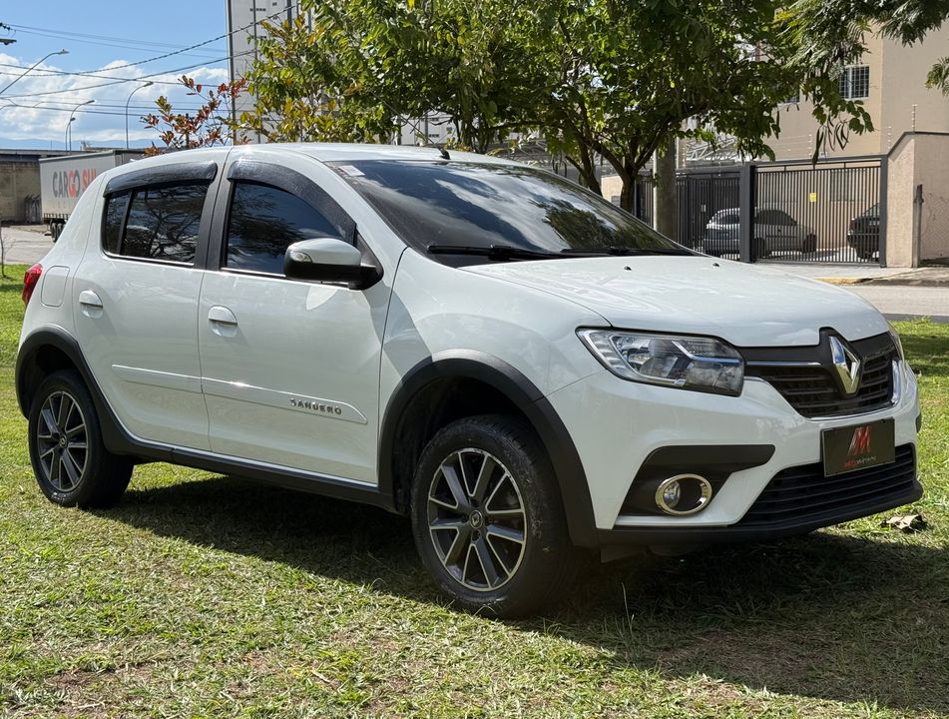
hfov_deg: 39.5
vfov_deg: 30.4
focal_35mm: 48
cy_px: 360
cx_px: 474
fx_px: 1320
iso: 64
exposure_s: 1/5208
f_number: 1.78
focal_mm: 6.76
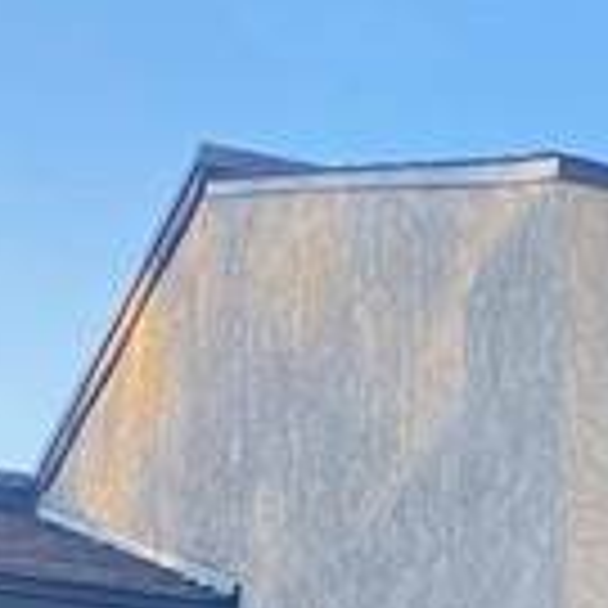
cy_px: 1644
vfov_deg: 8.8
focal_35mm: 174
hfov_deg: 9.8
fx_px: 3458
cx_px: 901
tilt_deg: +3.4
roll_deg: -0.4
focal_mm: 4.25
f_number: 1.8
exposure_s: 1/248
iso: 32
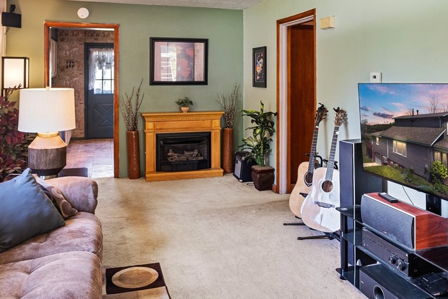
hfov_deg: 60.2
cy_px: 89
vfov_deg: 41.5
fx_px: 386
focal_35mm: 31
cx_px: 242
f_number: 8
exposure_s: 1/4
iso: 400
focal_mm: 20
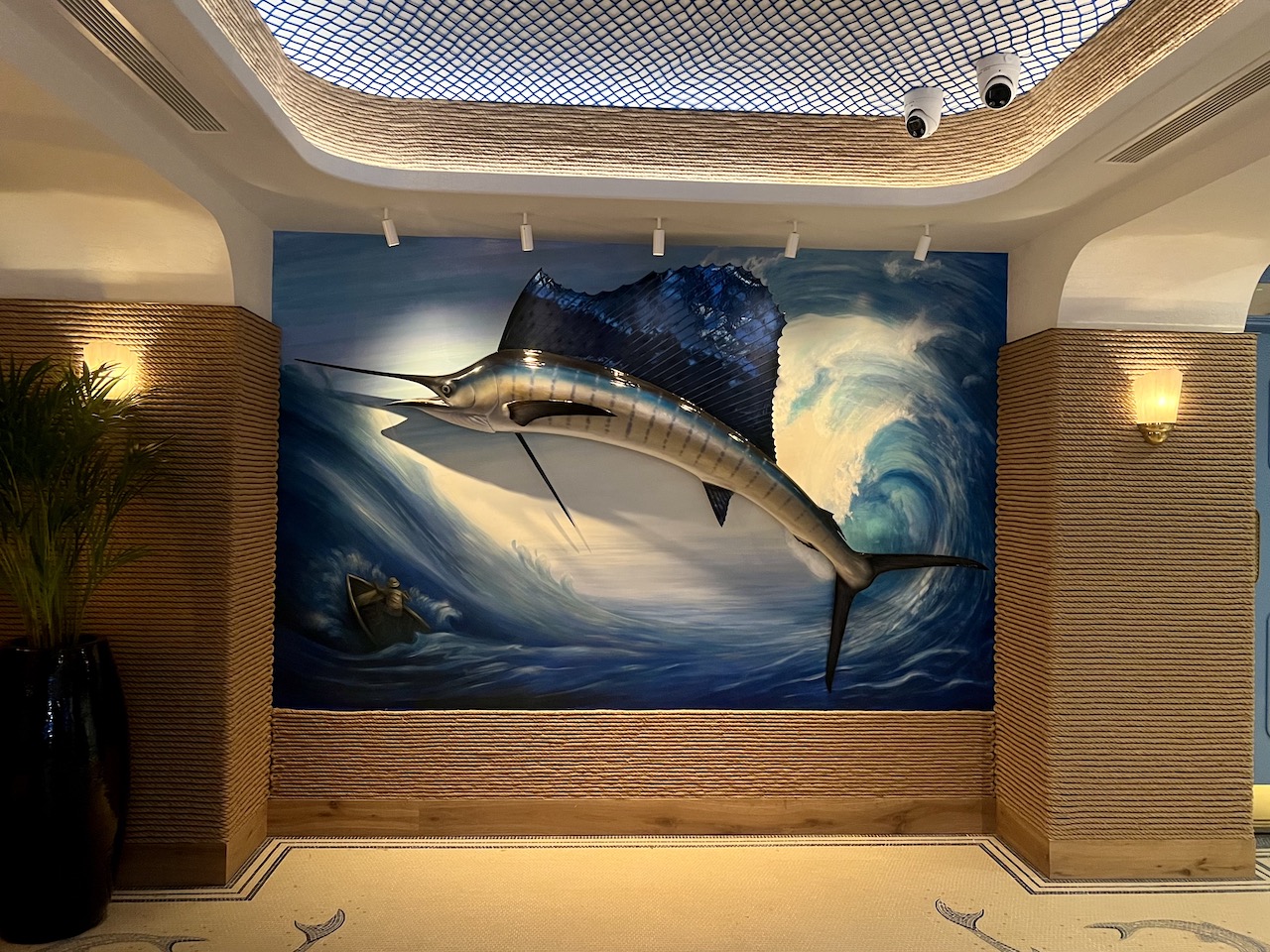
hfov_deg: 67.3
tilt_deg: +0.5
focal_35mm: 26
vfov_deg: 53.1
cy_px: 476
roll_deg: +0.7
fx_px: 954
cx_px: 635
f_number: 1.5
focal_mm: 5.7
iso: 640
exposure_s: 1/36
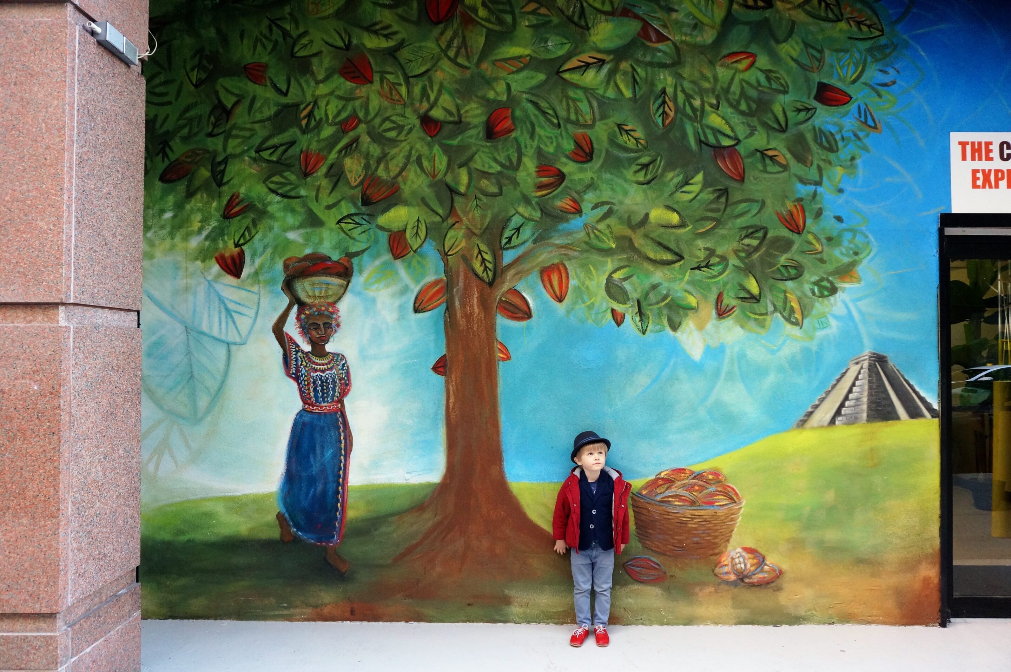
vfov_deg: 53.0
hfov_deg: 73.8
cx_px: 506
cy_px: 336
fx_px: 673
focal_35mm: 24
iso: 1250
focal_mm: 16
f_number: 4
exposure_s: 1/160
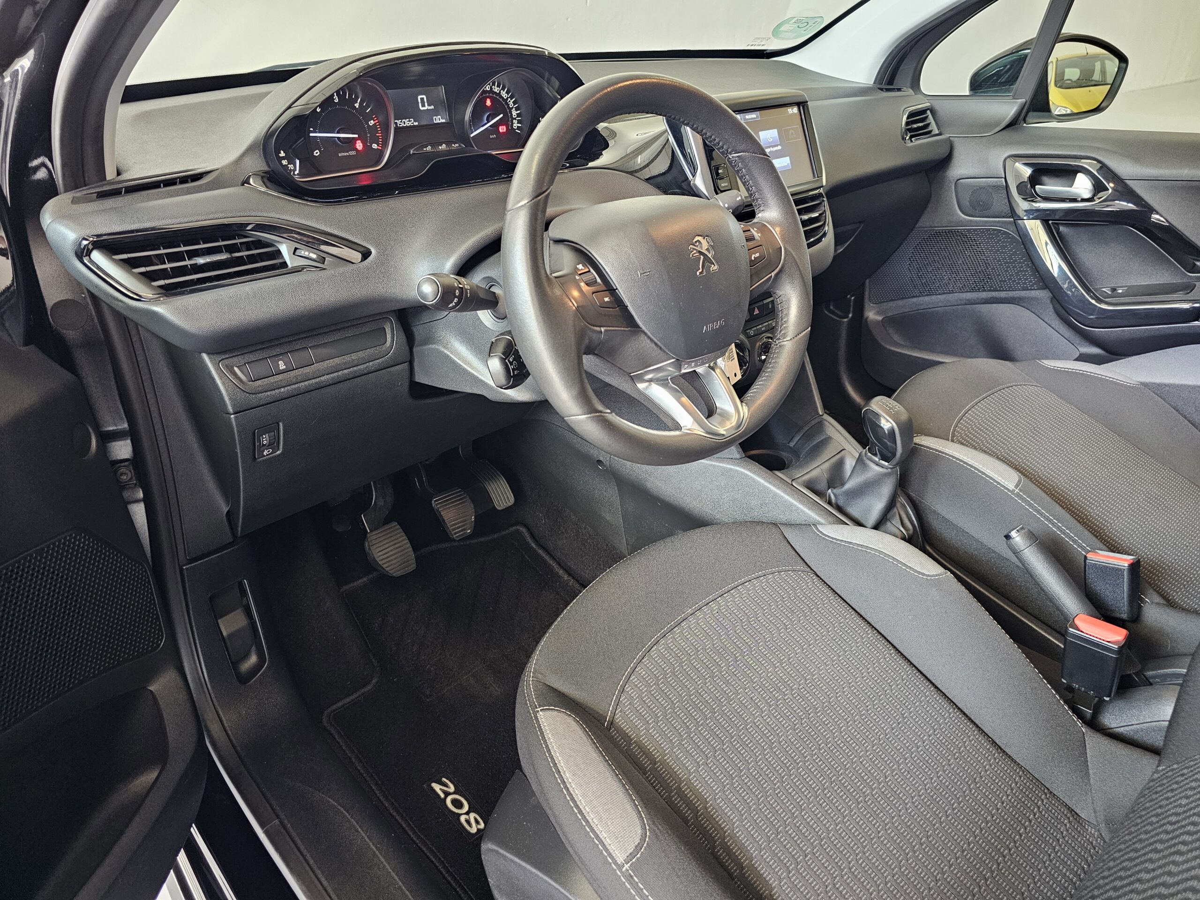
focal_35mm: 23
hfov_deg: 73.9
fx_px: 797
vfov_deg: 58.9
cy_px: 450
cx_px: 600
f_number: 1.7
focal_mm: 6.3
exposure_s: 1/40
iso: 500
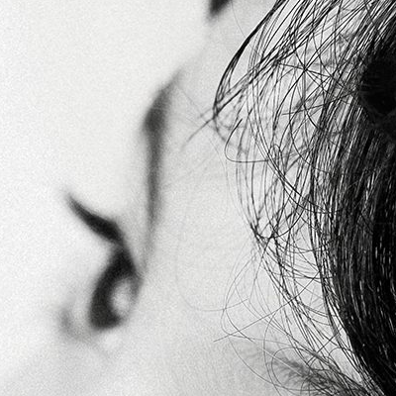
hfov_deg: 10.1
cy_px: 647
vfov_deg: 9.8
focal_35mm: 172
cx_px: 83
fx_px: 2226
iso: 100
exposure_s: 1/160
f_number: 4
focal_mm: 45
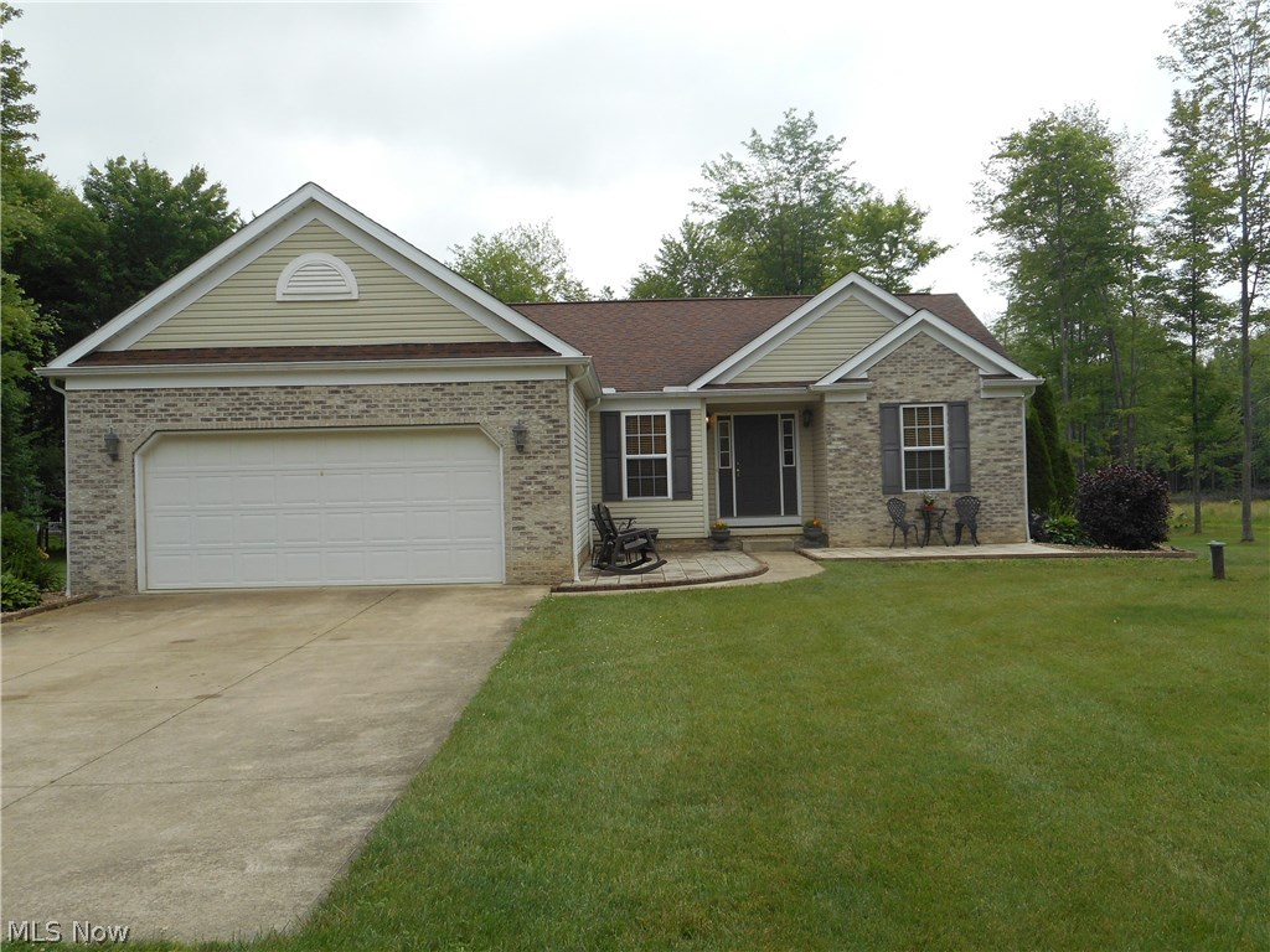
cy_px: 476
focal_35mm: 34
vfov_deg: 41.8
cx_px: 635
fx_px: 1247
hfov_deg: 54.0
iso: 80
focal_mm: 6
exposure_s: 1/400
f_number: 4.2
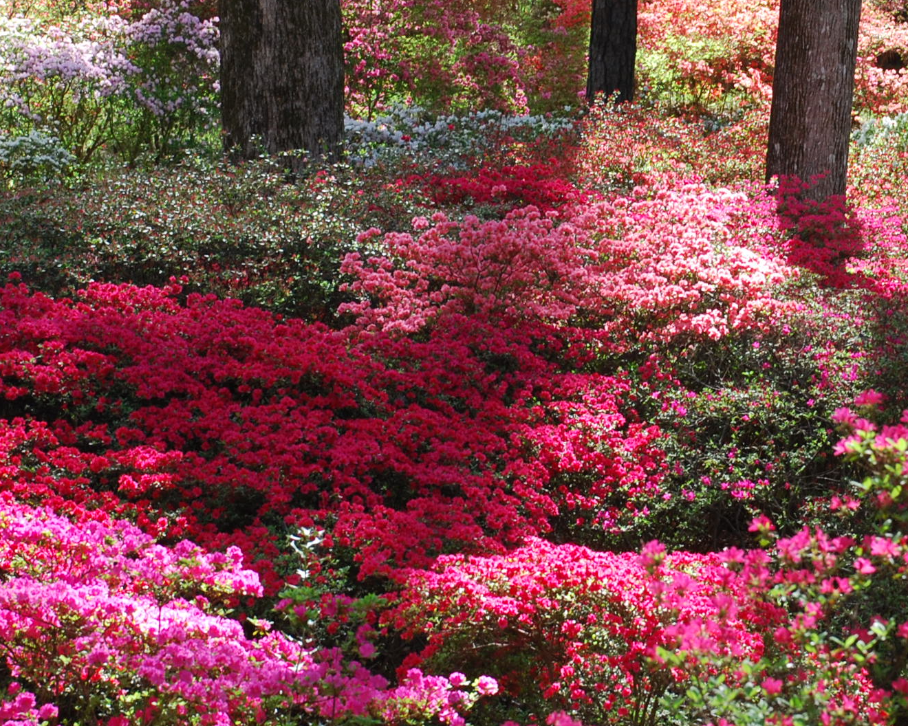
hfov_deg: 11.9
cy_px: 384
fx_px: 4327
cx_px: 713
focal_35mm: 161
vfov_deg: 9.6
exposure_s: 1/60
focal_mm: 52
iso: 200
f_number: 8
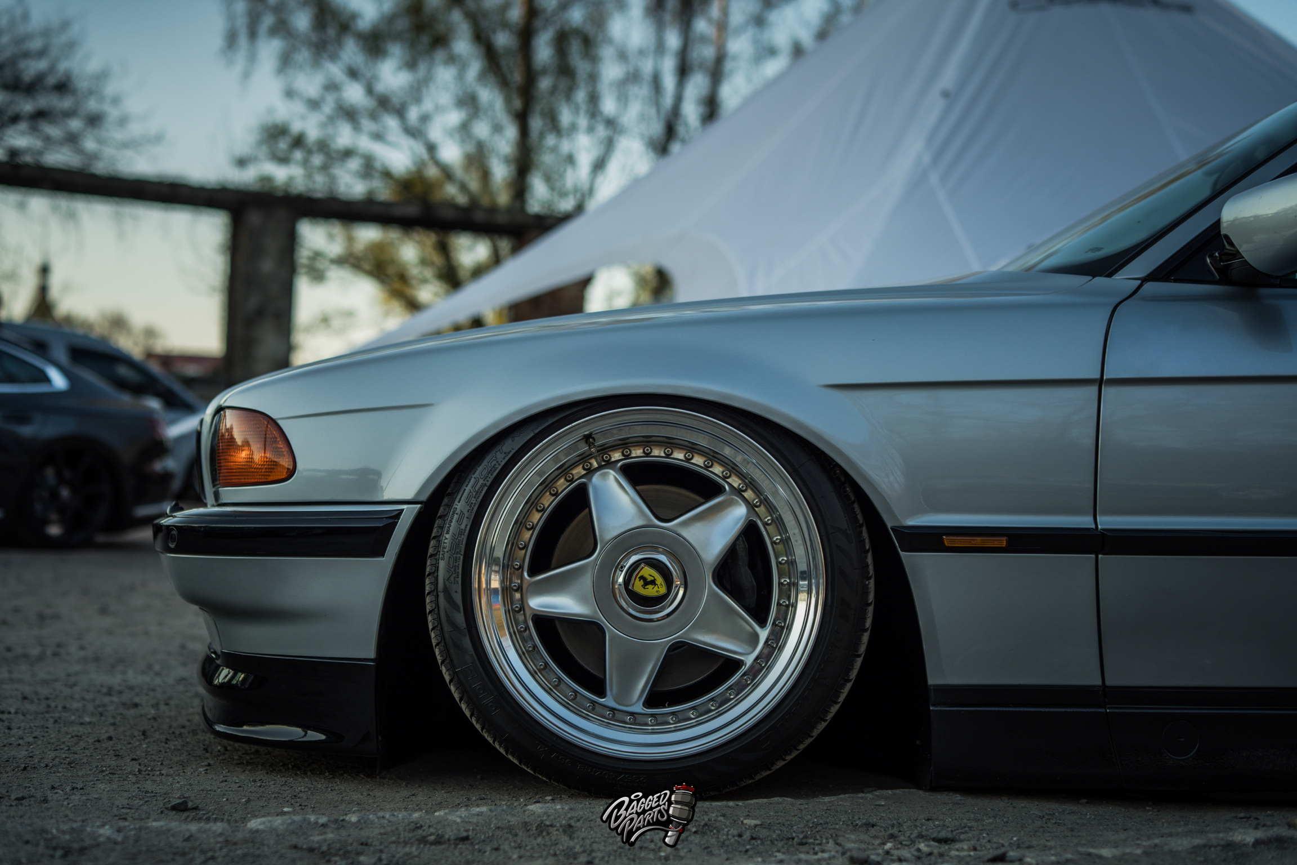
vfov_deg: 27.0
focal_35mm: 50
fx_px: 1801
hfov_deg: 39.6
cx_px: 648
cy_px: 432
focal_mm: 50
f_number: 2.5
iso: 100
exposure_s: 1/250
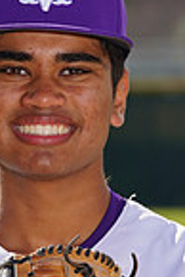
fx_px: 6882
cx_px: 54
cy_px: 323
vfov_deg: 2.3
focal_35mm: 895
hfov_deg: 1.5
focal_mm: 224
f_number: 10
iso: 100
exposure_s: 1/250
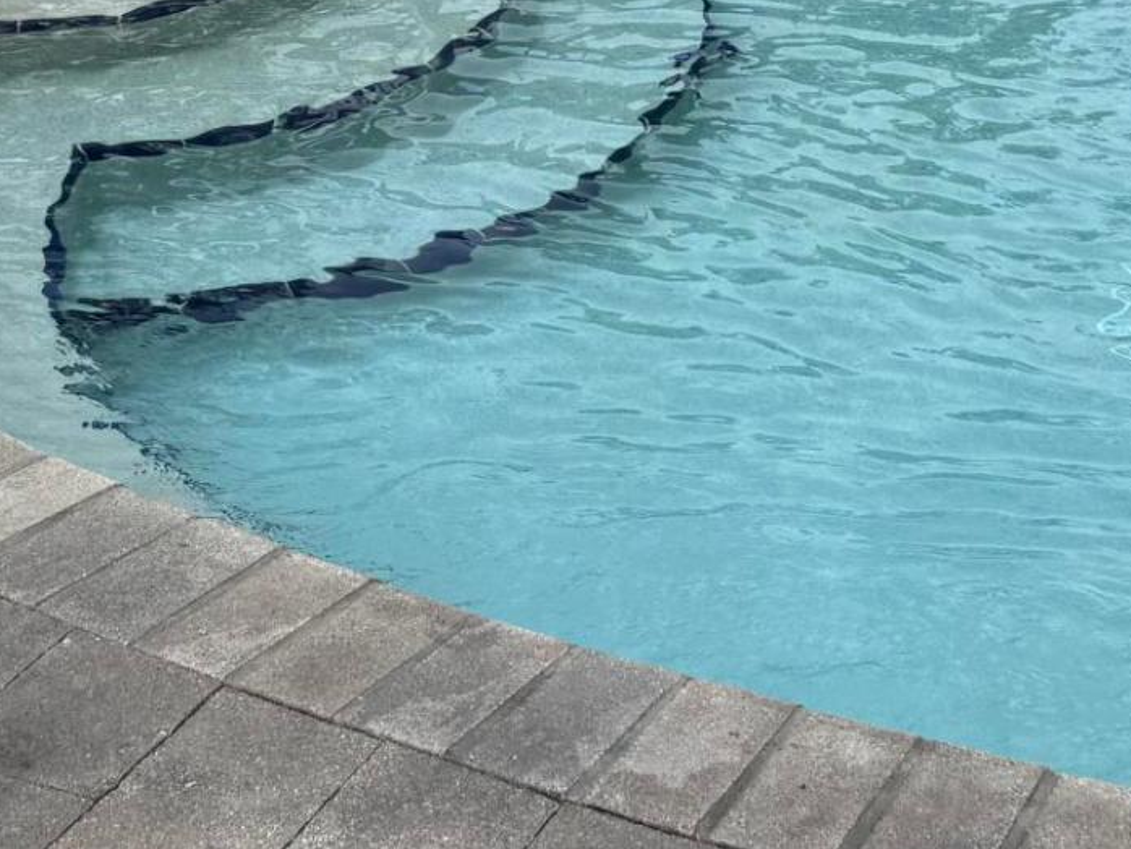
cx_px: 352
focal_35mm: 99
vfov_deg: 14.3
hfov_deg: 19.7
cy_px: -262
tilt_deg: -13.8
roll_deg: +1.6
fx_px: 3236
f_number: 1.78
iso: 80
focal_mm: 6.76
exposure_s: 1/3247
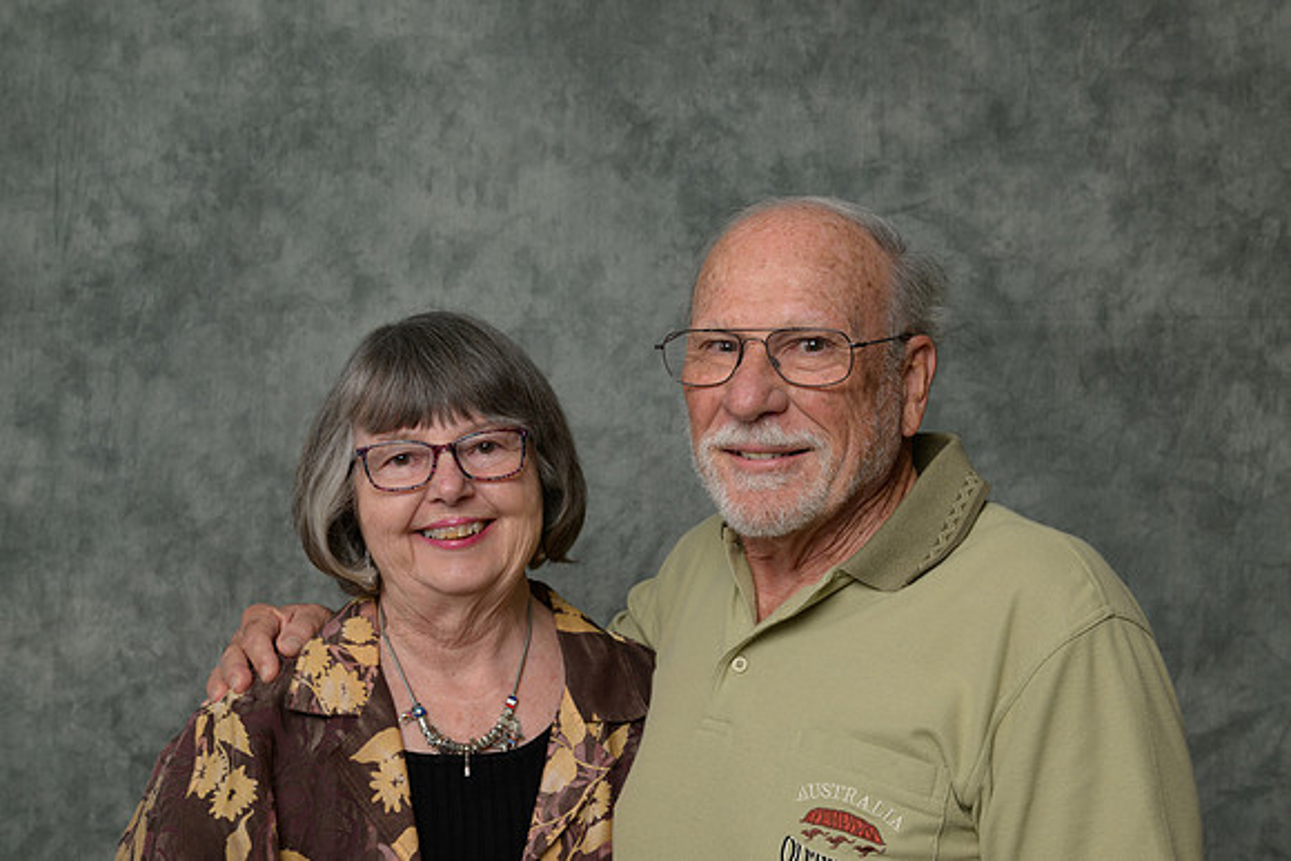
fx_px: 1722
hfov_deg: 41.1
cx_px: 646
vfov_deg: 28.1
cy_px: 430
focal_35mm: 48
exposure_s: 1/125
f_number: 10
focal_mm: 48
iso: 400
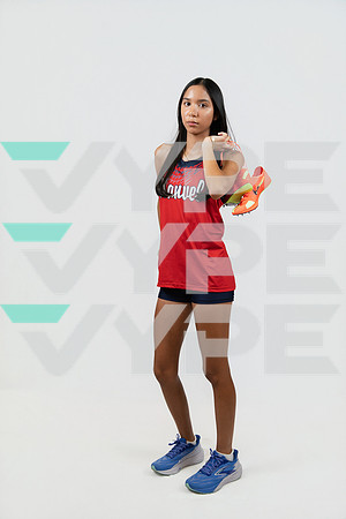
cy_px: 260
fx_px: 558
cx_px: 173
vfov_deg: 49.9
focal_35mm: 39
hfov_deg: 34.5
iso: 320
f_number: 4
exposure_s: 1/125
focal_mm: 38.7
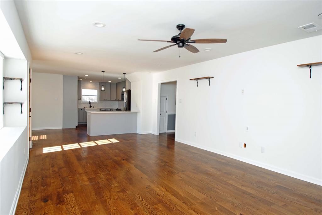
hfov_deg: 81.1
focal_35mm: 21
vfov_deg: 59.6
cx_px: 161
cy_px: 108
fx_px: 188
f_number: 4.5
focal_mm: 14
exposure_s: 1/80
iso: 200
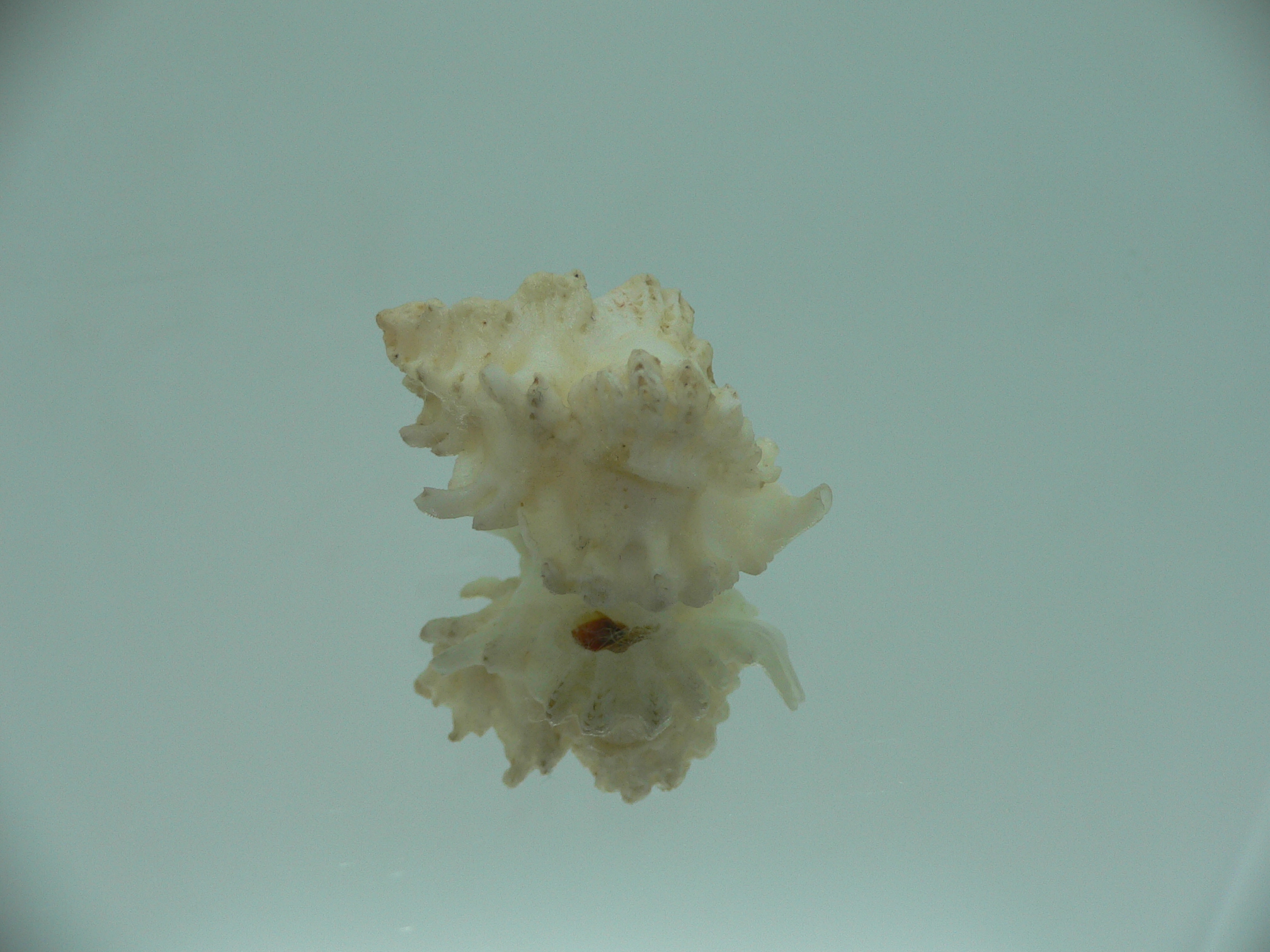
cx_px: 635
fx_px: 1284
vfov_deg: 40.7
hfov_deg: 52.6
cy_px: 476
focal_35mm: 35
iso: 80
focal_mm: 4.6
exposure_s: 1/60
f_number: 2.8
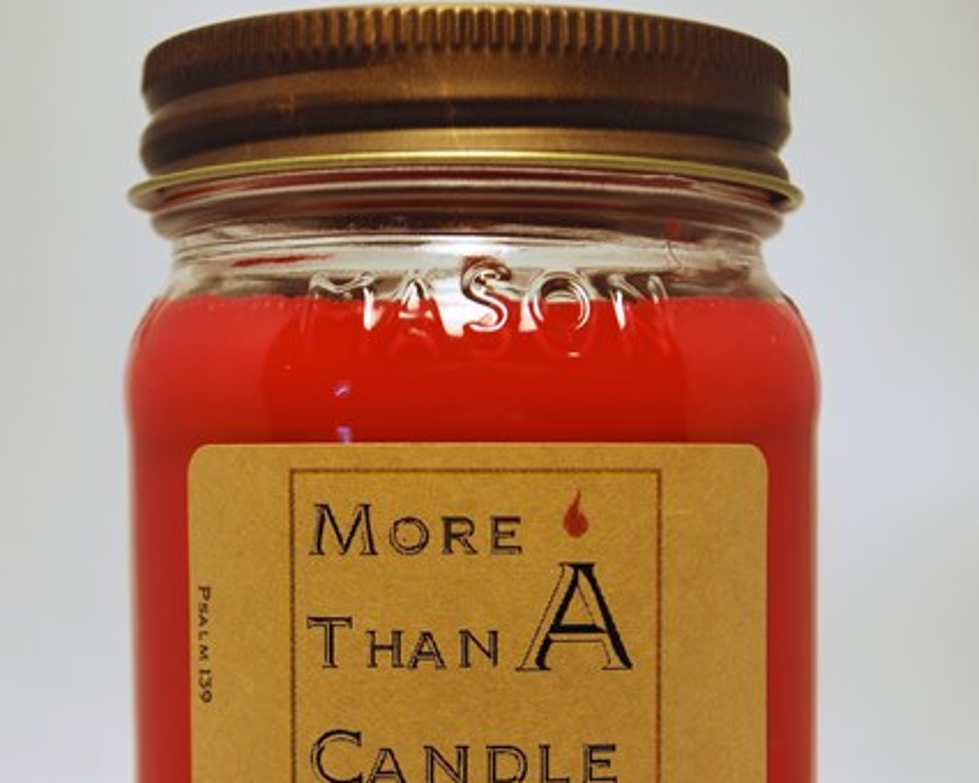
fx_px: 2463
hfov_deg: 22.5
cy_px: 675
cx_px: 490
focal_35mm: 85
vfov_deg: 17.8
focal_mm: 40
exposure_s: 1/100
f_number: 5.3
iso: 200
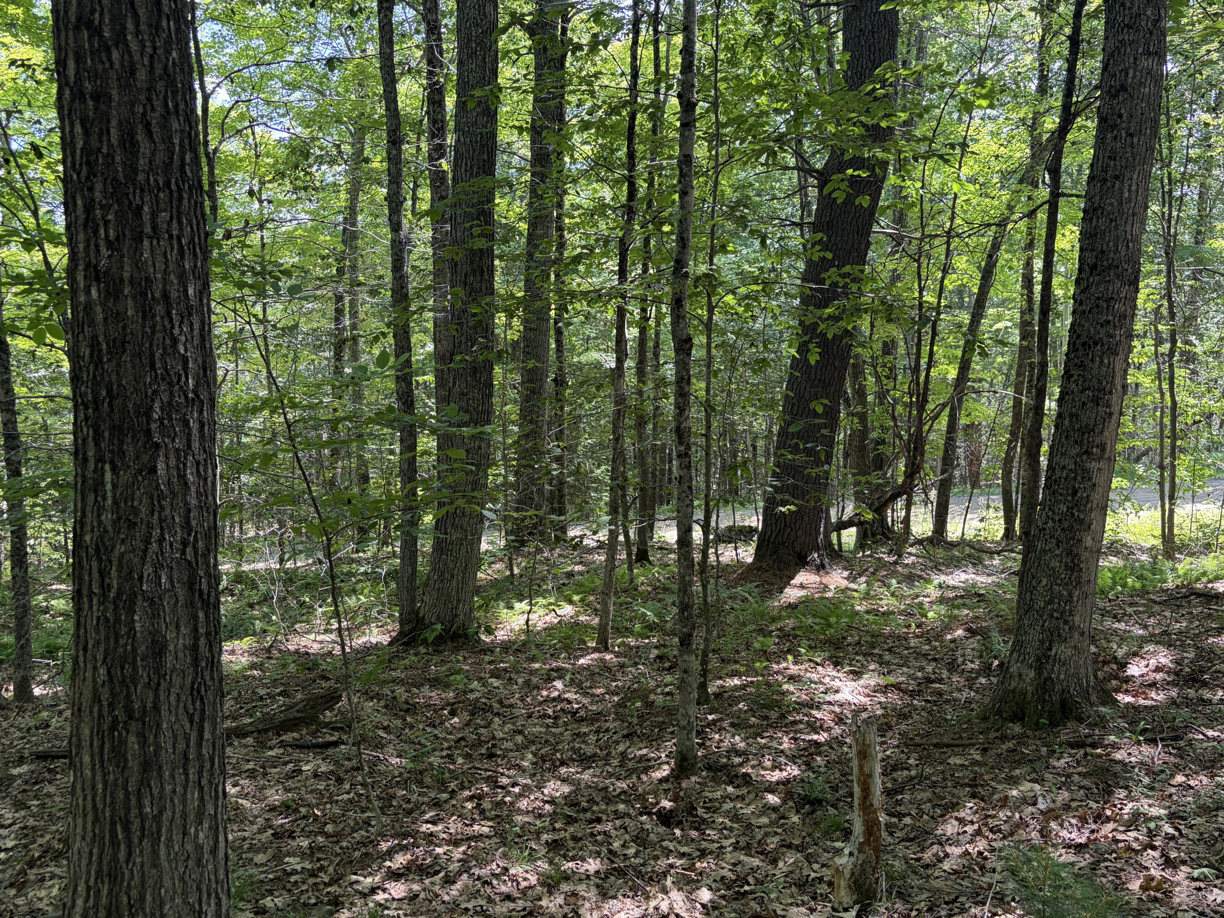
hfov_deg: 61.7
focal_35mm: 29
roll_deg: +1.2
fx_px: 1025
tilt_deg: -6.7
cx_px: 606
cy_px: 443
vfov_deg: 48.2
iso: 80
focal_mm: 5.96
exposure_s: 1/176
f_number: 1.6
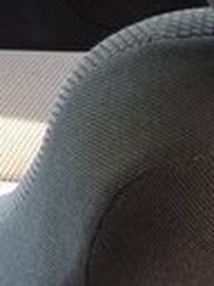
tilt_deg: -15.2
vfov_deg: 15.4
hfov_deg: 12.0
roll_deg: +1.6
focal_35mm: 112
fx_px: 923
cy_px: -212
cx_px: -187
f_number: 2.2
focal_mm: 4.15
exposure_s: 1/100
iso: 40
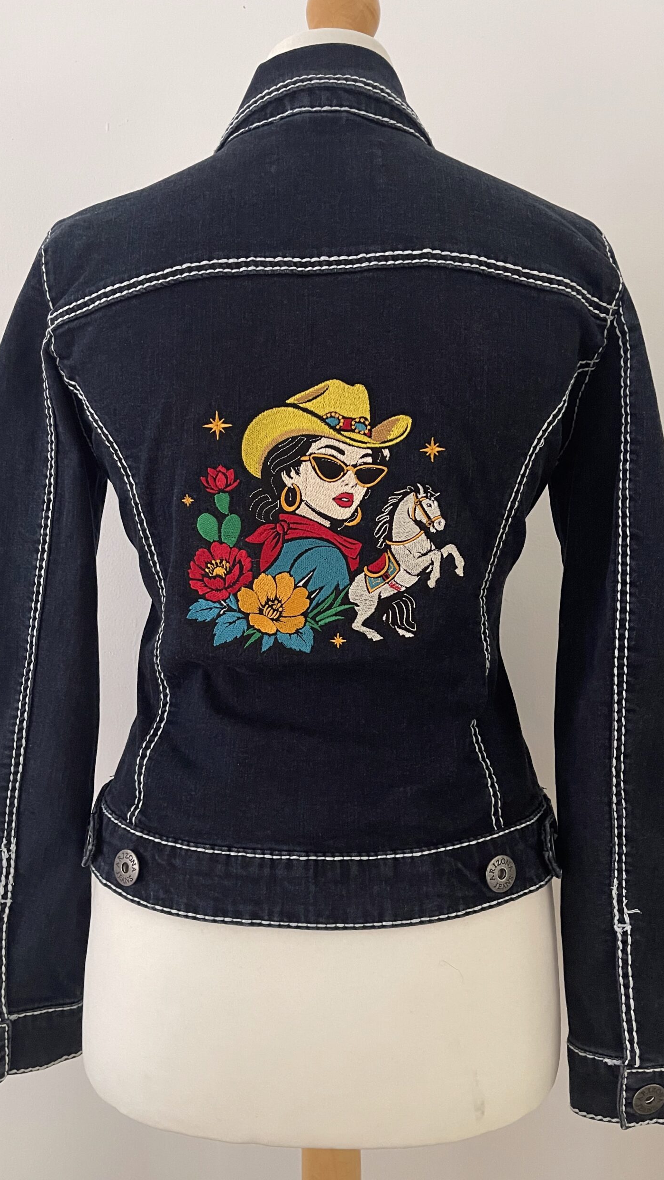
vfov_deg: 67.9
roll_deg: +0.1
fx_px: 876
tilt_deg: +0.1
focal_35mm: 28
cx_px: 301
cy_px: 589
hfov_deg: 41.5
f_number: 1.6
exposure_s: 1/30
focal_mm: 5.1
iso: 640
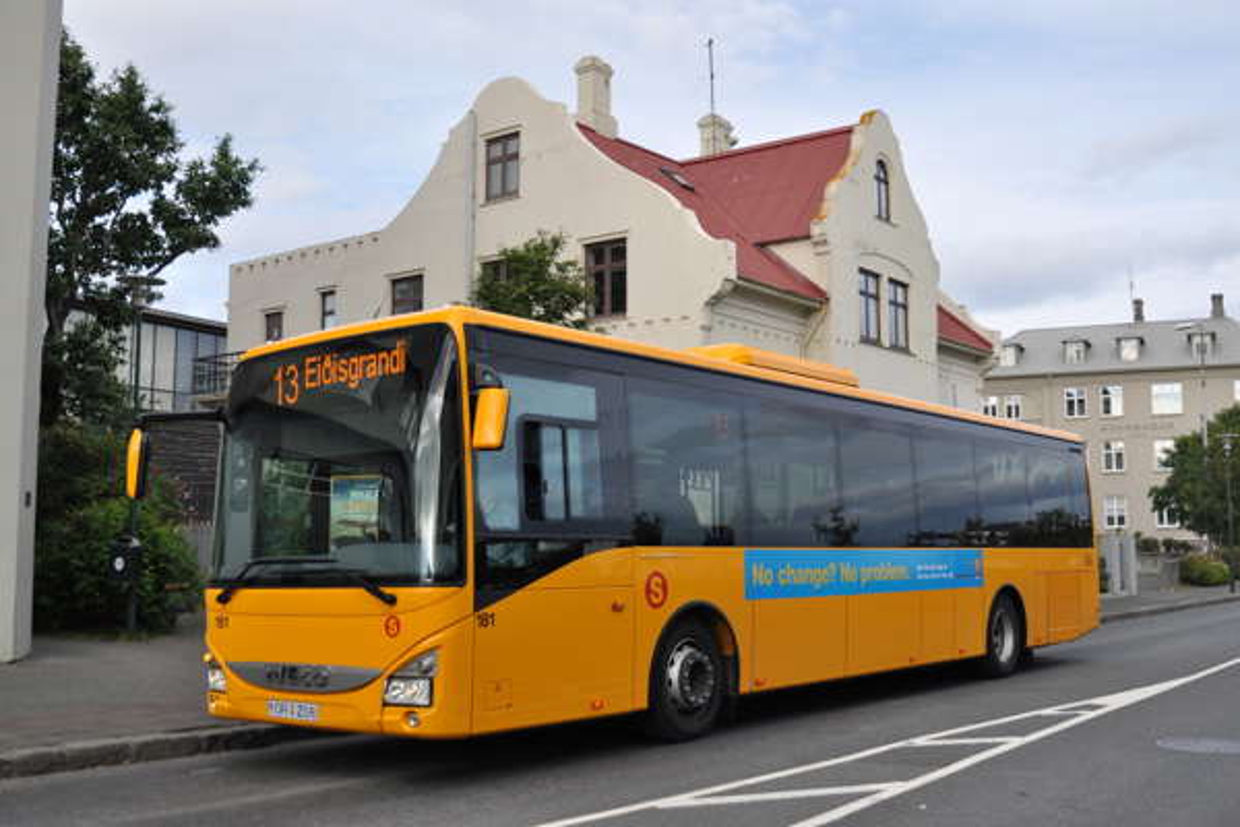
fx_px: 1240
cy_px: 414
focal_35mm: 36
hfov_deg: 53.1
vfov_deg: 36.9
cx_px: 620
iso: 280
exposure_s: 1/2000
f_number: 2.8
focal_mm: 24
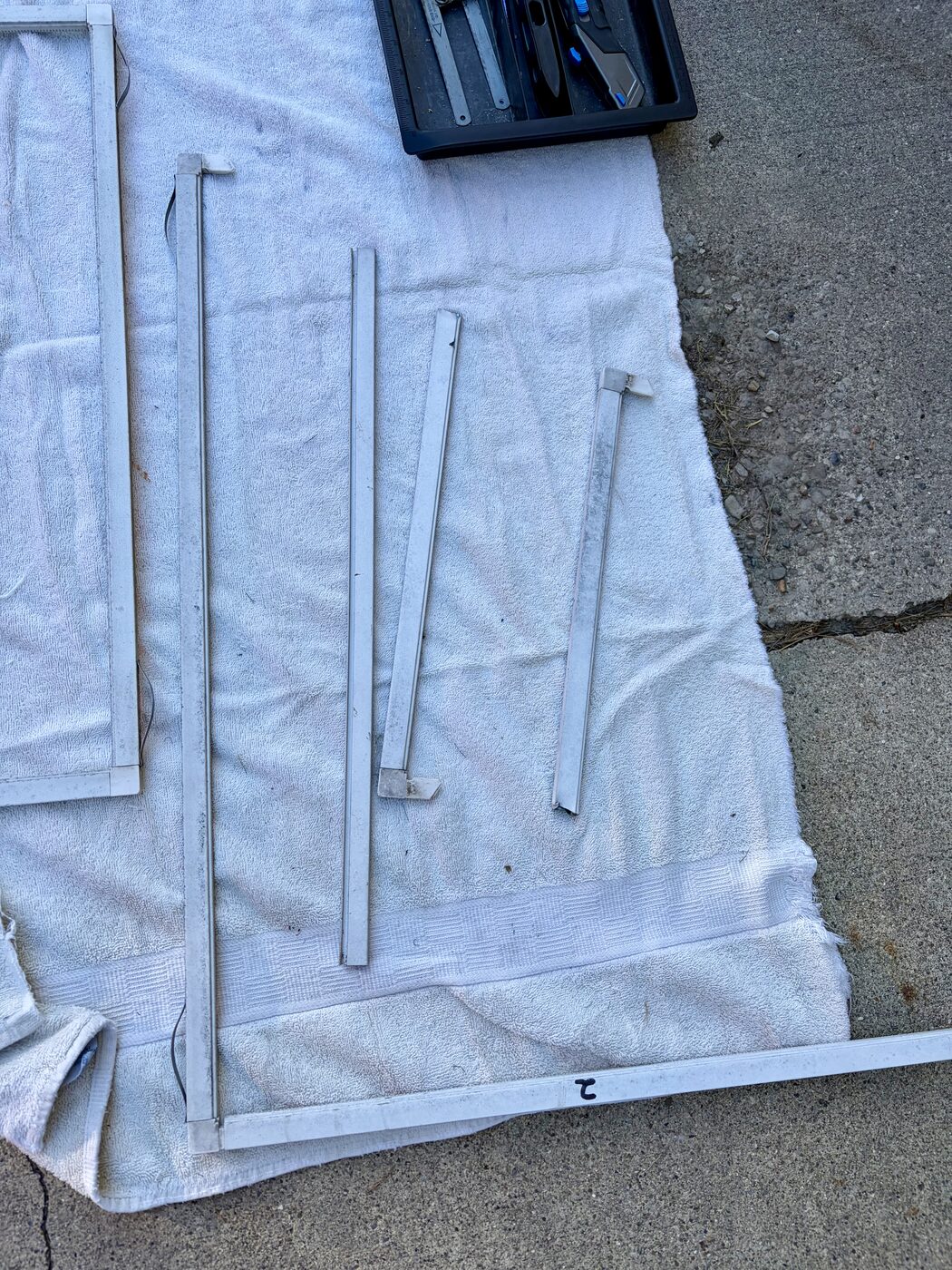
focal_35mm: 26
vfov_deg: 67.3
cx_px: 476
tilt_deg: -79.3
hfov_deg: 53.1
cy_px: 635
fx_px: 953
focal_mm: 5.96
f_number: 1.6
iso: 50
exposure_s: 1/764
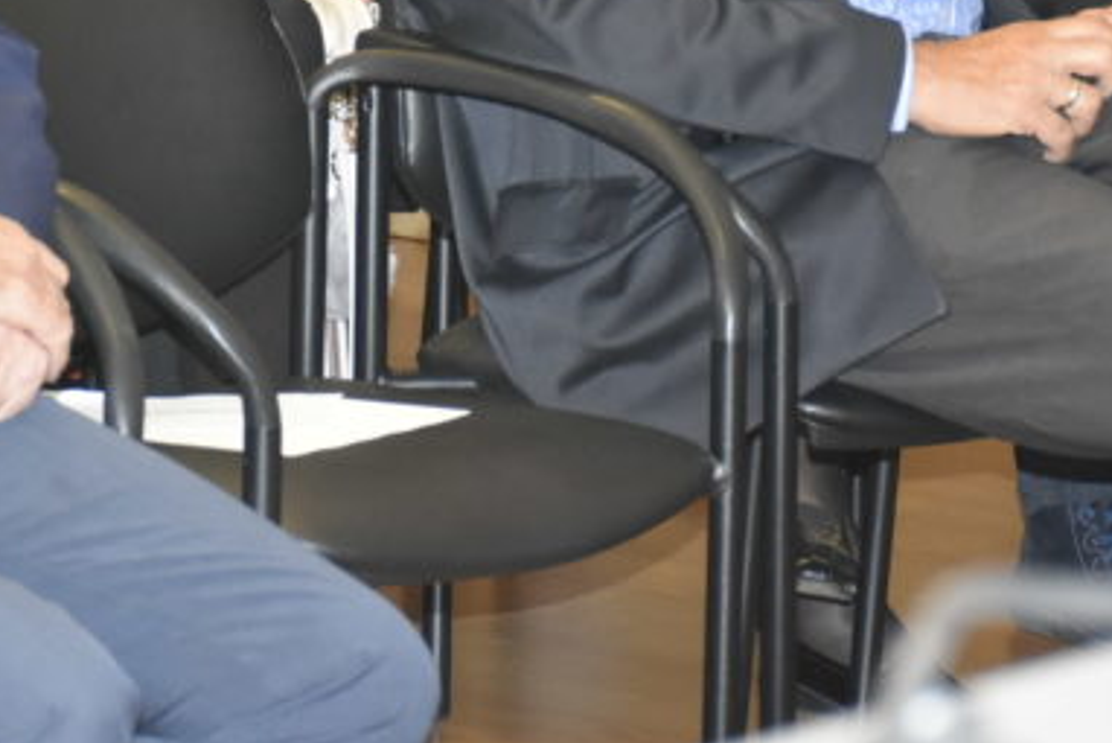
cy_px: -119
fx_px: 6952
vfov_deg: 6.1
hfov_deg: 9.1
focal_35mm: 225
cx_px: 303
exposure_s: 1/60
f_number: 5.6
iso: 1600
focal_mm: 56
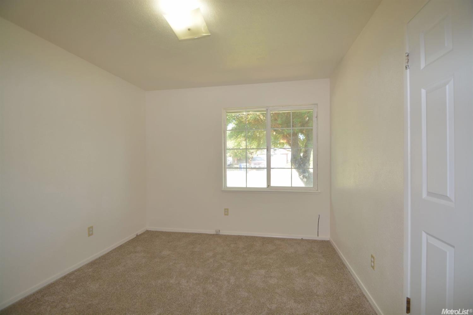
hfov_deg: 100.4
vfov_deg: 77.3
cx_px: 236
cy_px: 158
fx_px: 197
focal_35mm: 15
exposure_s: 1/60
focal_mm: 10
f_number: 4
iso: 200
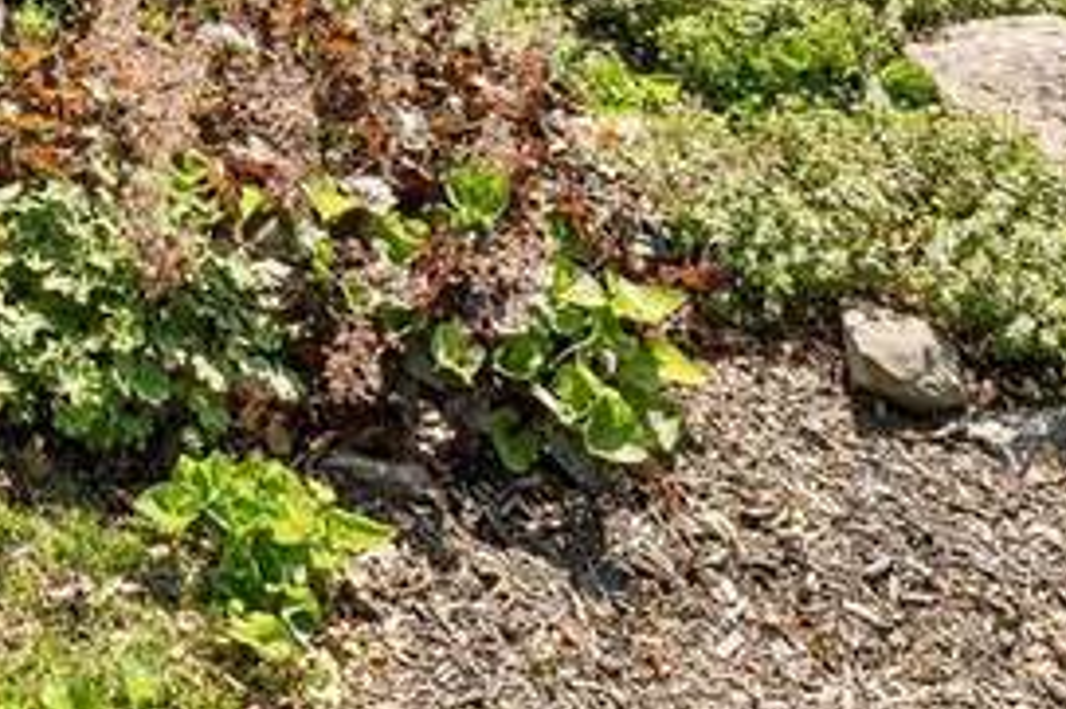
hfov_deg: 25.5
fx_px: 1953
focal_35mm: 66
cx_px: -384
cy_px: -911
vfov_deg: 14.7
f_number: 8
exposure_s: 1/200
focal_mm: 14
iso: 200
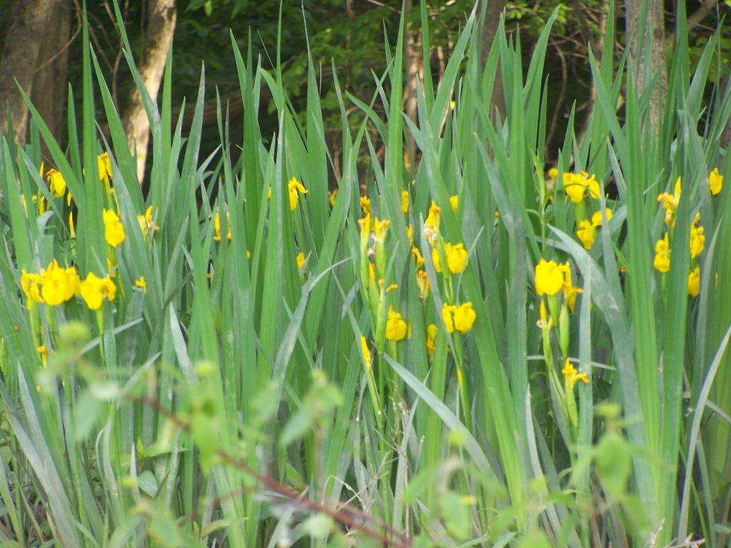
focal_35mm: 288
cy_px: 274
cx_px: 366
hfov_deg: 6.9
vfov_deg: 5.2
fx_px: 6082
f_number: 3.6
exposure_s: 1/125
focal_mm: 47.7
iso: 140
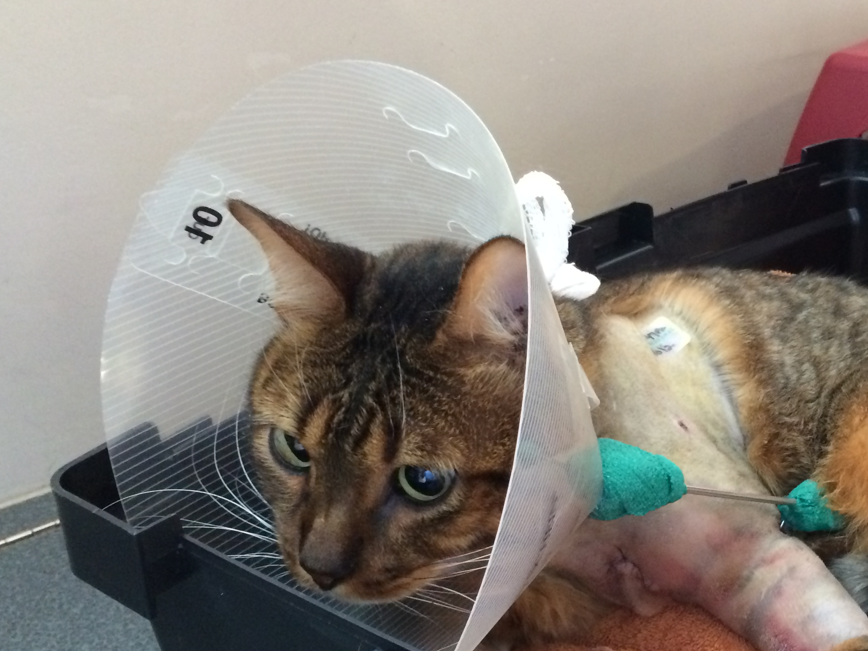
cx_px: 658
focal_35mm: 50
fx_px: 1254
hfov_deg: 37.2
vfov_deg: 28.9
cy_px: 442
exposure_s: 1/30
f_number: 2.2
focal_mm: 4.12
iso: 320
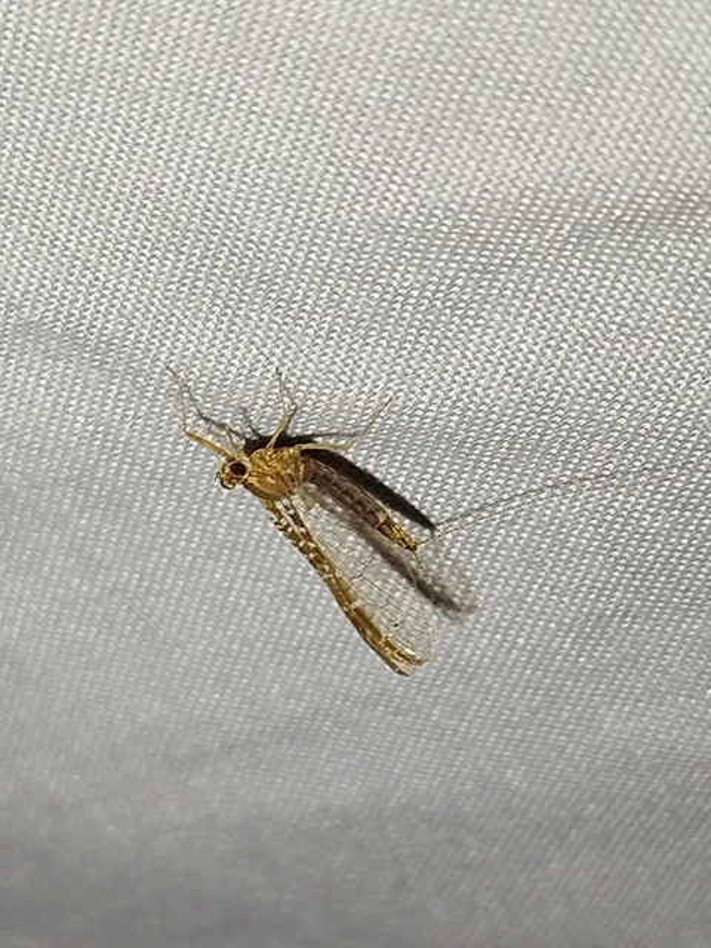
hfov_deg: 14.8
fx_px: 2739
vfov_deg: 19.6
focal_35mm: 100
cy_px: 474
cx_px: 356
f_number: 1.7
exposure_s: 1/50
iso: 80
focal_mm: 5.31
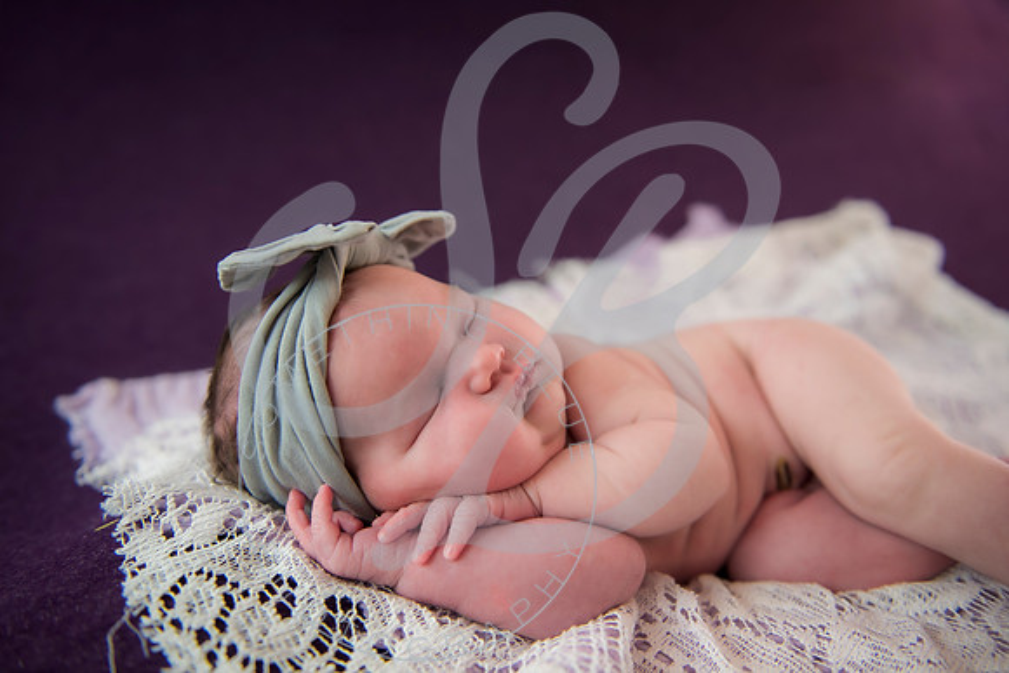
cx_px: 504
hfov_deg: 63.6
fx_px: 813
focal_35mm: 29
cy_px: 336
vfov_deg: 45.0
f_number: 2.8
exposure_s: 1/125
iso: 800
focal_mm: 29
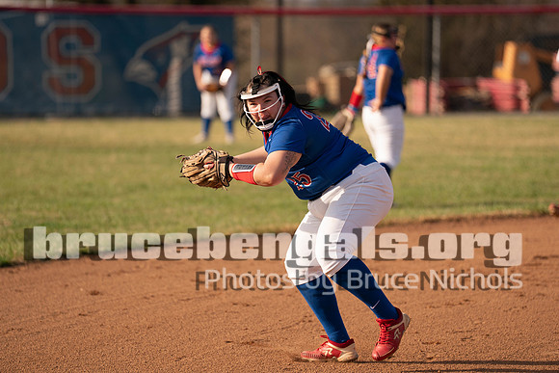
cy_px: 152
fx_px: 3348
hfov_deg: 9.5
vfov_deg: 6.4
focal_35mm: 216
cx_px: 280
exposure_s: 1/2000
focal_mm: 182
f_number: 2.8
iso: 160
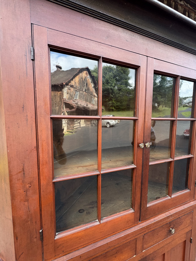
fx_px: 106
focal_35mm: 14
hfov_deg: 85.7
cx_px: 98
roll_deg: +0.5
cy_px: 130
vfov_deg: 102.1
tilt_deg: -2.8
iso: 64
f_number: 2.2
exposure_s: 1/99
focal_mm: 2.22
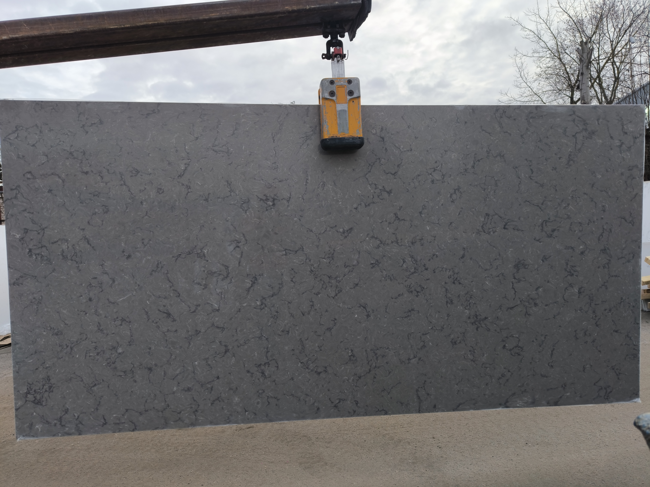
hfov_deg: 71.6
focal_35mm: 24
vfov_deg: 56.8
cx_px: 325
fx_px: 451
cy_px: 244
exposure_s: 1/334
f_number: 1.9
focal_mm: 6.92
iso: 50
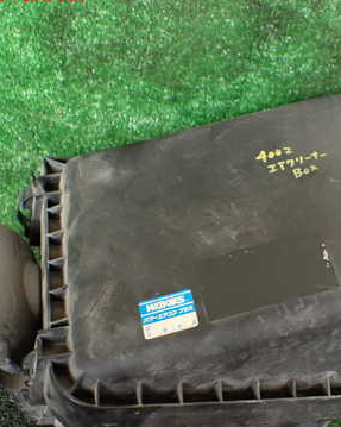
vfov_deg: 38.0
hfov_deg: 30.6
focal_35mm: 49
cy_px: 246
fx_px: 618
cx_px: 226
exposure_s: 1/125
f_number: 2.3
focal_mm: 5.4
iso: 250
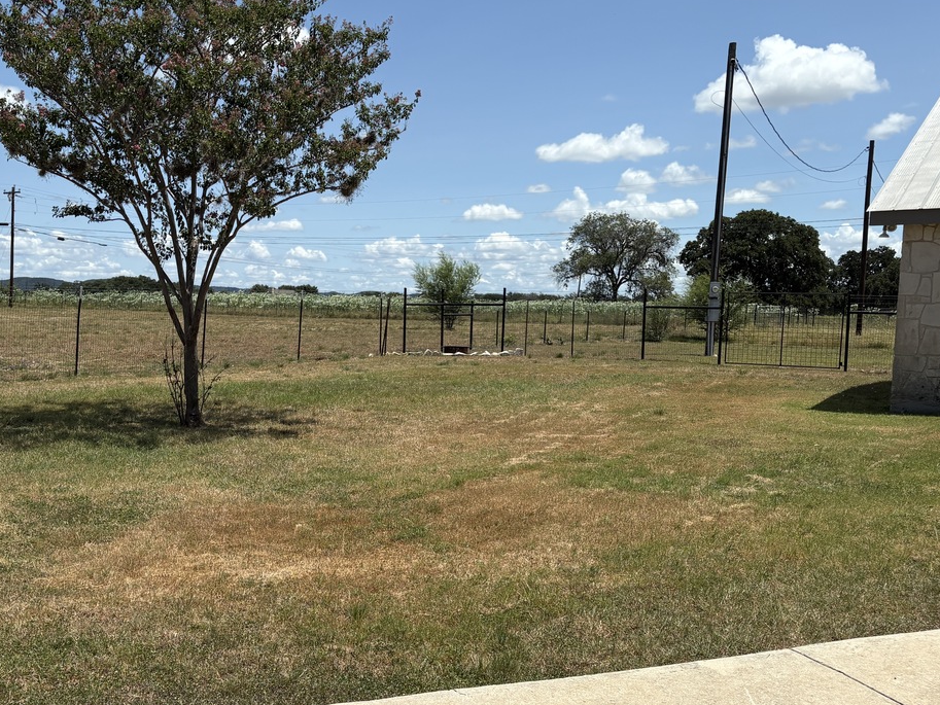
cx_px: 371
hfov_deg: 45.5
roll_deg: -0.7
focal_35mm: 41
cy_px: 435
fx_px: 1114
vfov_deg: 35.0
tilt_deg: -5.1
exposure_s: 1/5348
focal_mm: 5.96
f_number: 1.6
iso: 50
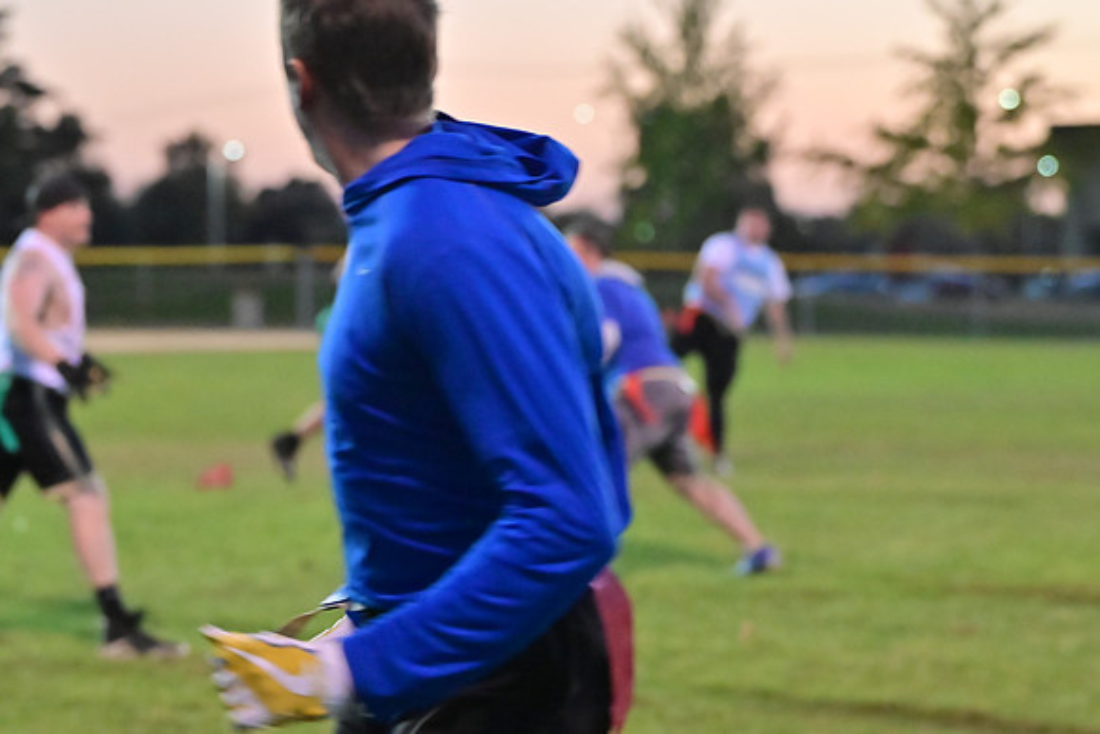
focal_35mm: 157
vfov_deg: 8.7
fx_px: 4798
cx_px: 550
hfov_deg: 13.1
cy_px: 367
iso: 6400
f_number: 4
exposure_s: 1/500
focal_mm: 105
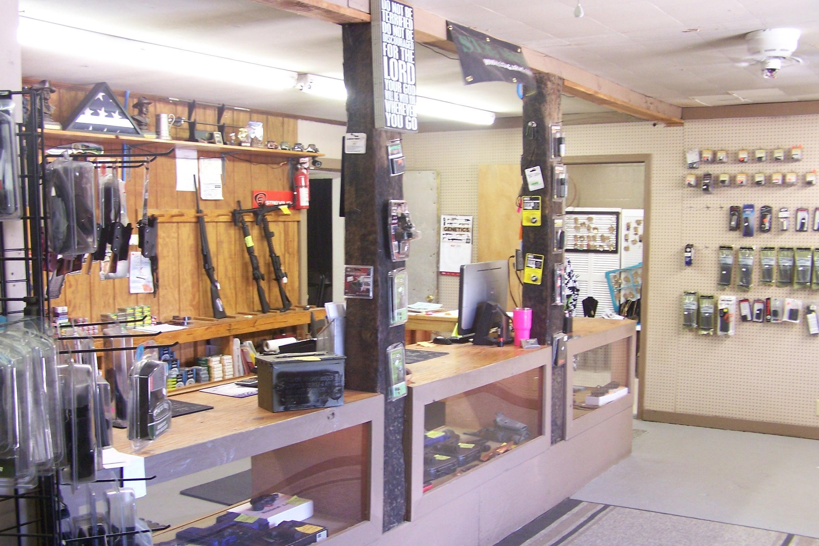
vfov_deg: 33.4
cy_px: 293
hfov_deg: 48.5
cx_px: 407
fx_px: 910
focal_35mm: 40
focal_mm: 6.3
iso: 140
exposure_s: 1/10
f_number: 2.8
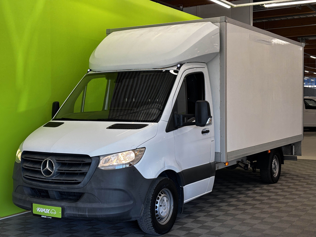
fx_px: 475
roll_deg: -0.1
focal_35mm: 52
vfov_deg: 28.0
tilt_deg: -1.9
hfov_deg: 36.8
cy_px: 118
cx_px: 158
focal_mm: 5.96
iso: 25
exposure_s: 1/100
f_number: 1.6
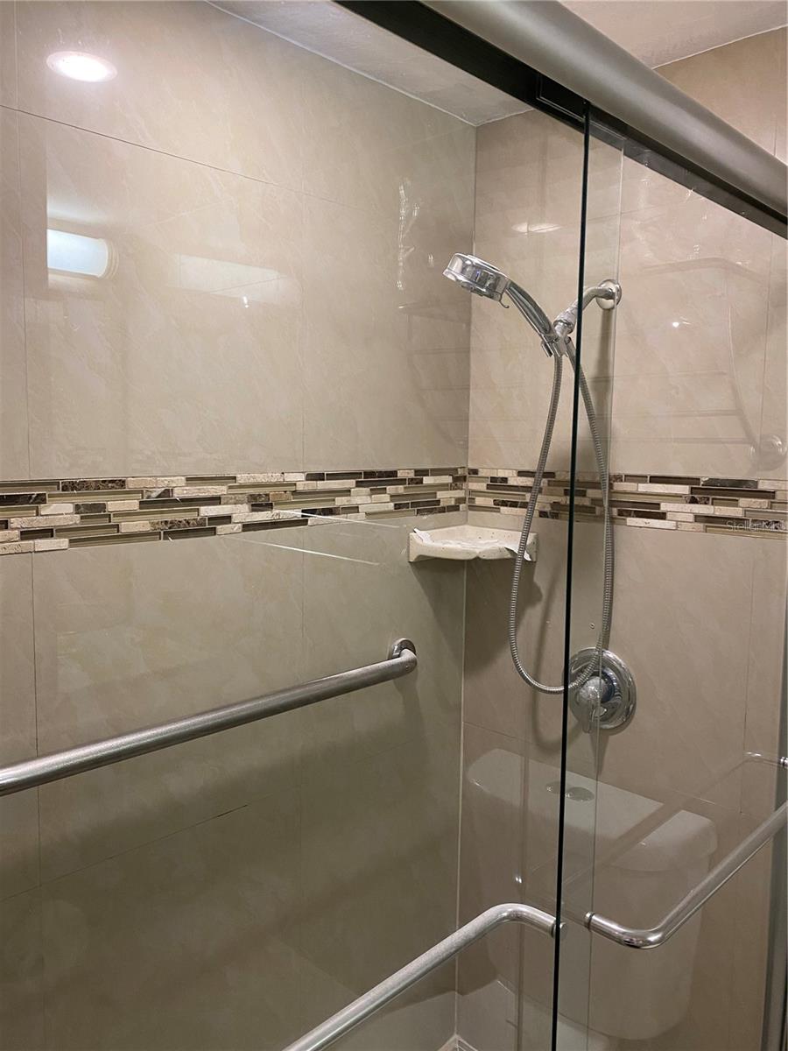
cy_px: 526
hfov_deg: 53.1
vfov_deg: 67.3
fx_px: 789
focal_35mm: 26
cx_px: 394
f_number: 1.8
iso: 125
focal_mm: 4.25
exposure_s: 1/60
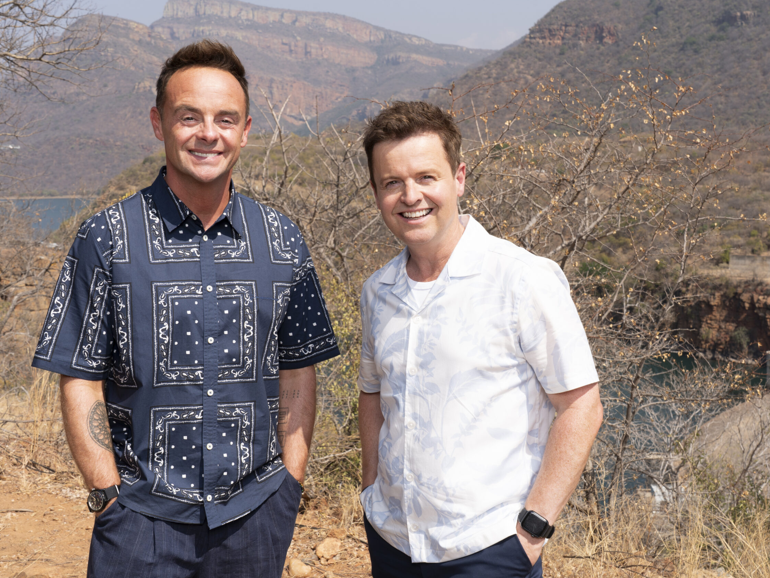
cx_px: 387
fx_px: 1001
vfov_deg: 32.2
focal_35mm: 45
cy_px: 292
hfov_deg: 42.1
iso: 100
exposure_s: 1/125
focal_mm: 41
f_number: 11
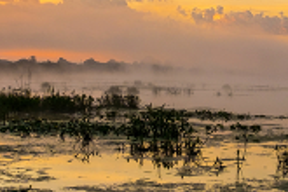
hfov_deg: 23.3
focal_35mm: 86
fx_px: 688
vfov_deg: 15.9
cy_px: 84
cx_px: 224
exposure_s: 1/160
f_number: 8
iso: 250
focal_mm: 18
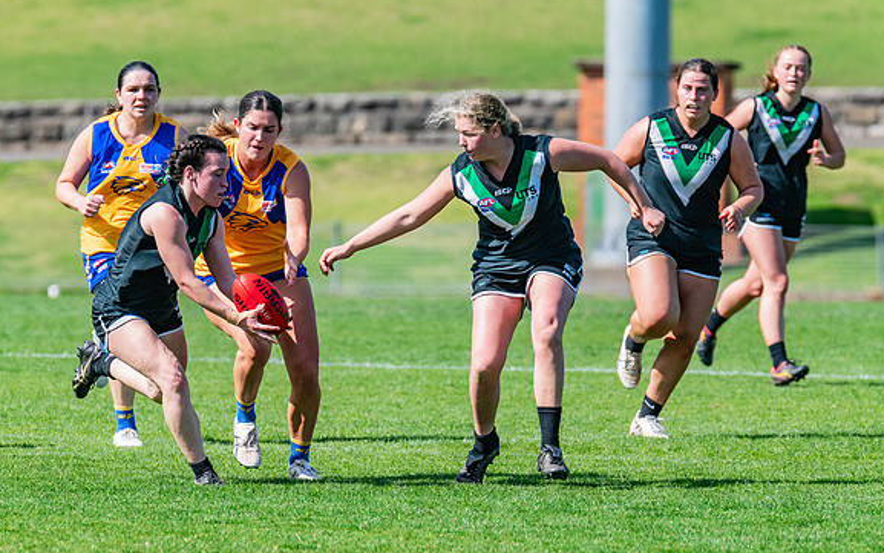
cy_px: 312
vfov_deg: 2.6
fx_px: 12122
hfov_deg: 4.2
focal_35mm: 503
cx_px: 404
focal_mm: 420
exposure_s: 1/1600
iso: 800
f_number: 9
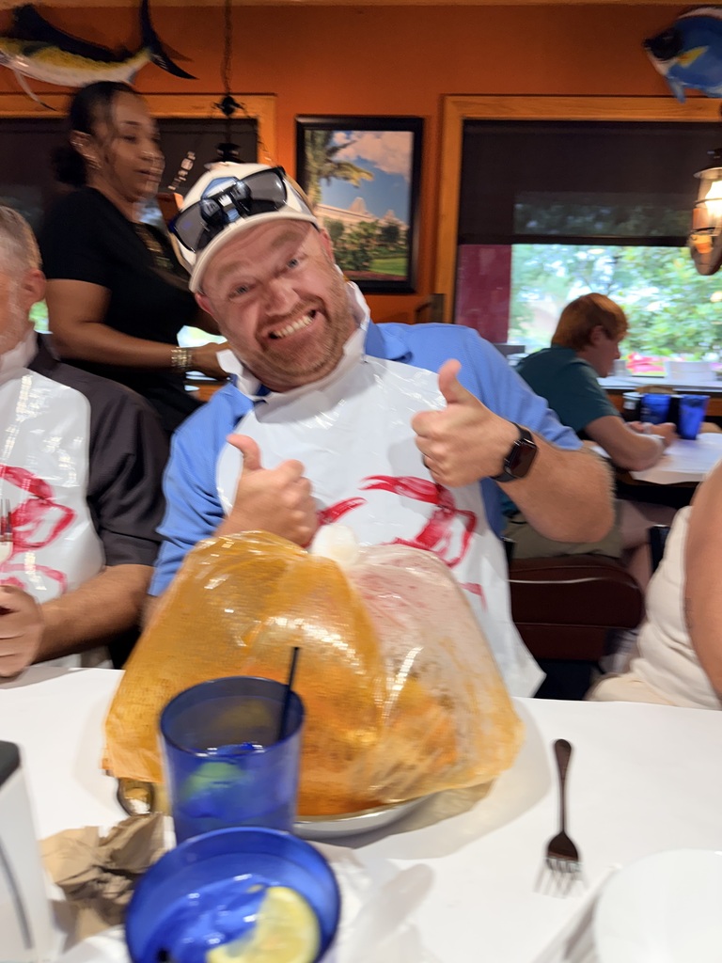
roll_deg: -2.4
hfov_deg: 56.8
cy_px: 482
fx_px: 667
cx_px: 361
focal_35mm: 24
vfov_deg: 71.6
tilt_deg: -4.3
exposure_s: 1/60
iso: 125
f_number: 1.78
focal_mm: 6.76
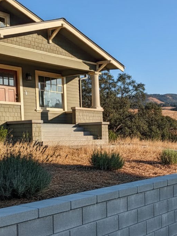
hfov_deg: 33.7
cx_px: 131
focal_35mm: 42
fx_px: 287
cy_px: 155
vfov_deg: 44.2
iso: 665
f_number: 1.78
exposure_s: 1/1067
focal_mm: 6.8
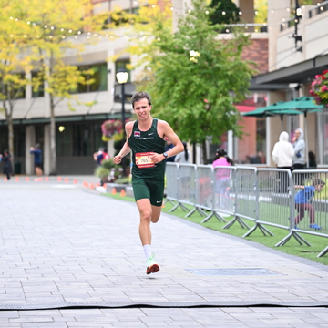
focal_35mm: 131
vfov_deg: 13.3
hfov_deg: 13.3
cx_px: 164
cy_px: 140
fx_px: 1404
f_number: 2.8
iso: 1600
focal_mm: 101
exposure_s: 1/640
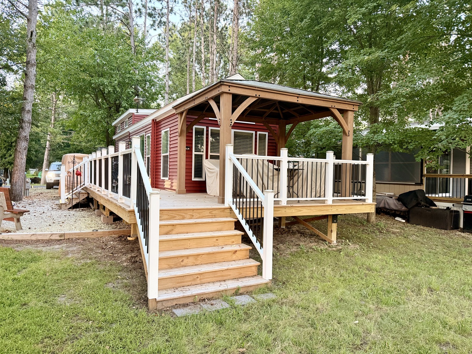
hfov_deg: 71.6
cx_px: 236
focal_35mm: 24
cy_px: 177
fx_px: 327
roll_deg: -0.7
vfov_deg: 56.8
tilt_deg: -1.3
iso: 400
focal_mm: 6.76
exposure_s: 1/60
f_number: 1.78
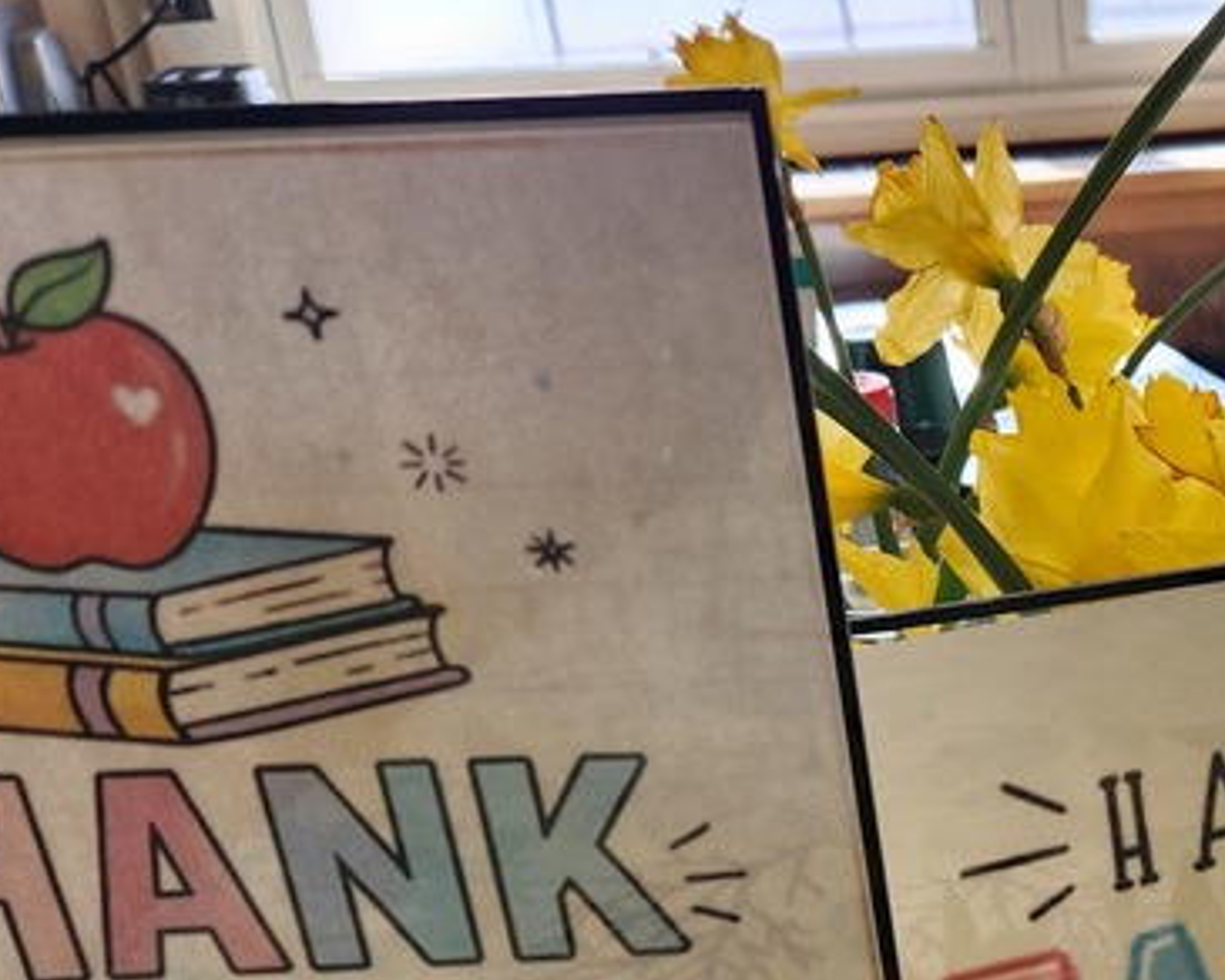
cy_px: 1091
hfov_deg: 27.1
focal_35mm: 63
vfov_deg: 22.8
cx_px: 1400
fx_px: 2284
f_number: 1.8
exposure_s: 1/120
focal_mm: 5.4
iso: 50
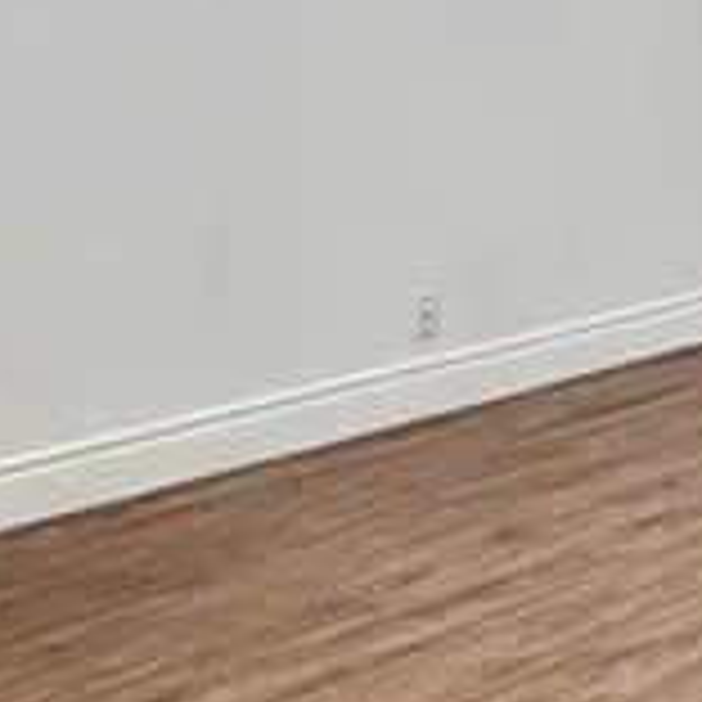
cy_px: -99
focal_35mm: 81
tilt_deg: -3.6
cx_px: 1130
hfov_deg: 18.3
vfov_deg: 20.3
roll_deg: -1.8
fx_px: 1858
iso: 100
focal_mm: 2.22
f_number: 2.2
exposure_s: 1/120
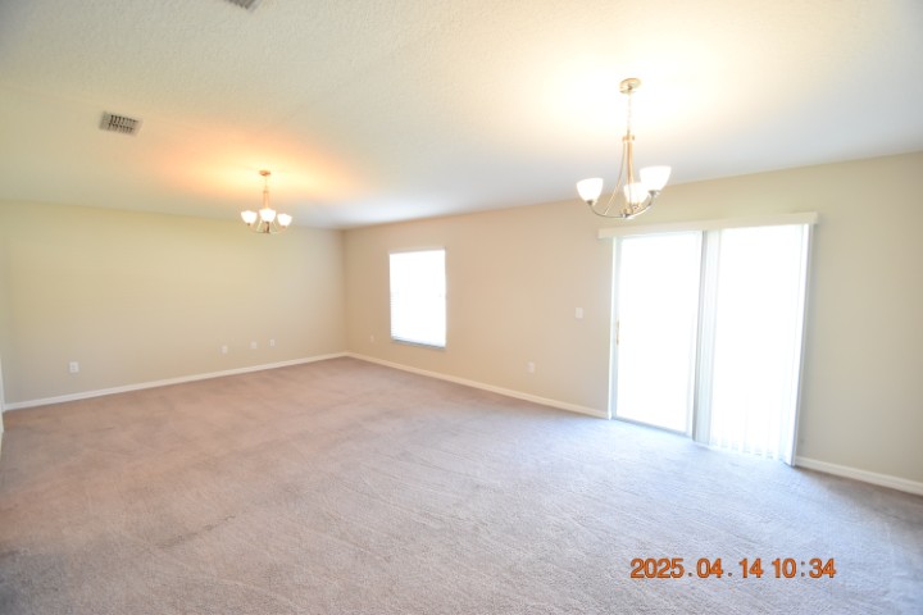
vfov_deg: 77.3
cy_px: 308
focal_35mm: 15
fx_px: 385
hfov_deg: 100.4
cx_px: 462
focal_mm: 10
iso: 800
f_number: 4
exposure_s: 1/60
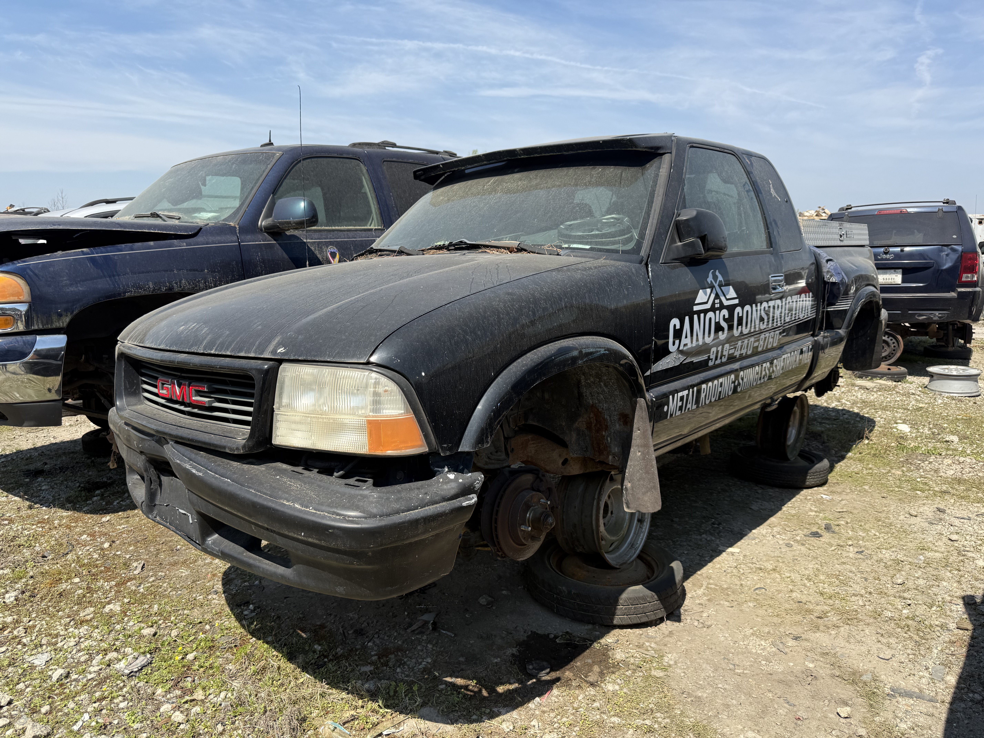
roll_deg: -0.7
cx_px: 492
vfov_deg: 56.8
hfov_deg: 71.6
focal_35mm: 24
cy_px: 369
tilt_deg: -8.7
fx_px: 682
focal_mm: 6.76
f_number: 1.78
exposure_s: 1/3145
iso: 80
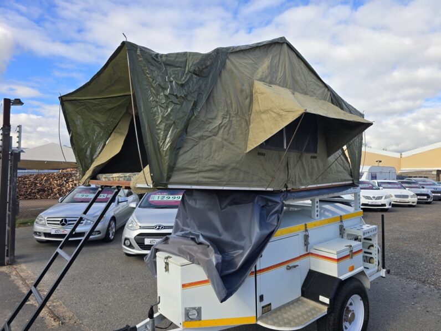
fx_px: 293
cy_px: 166
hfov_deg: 73.9
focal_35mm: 23
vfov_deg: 58.9
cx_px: 220
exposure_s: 1/322
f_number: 1.7
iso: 12
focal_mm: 6.3
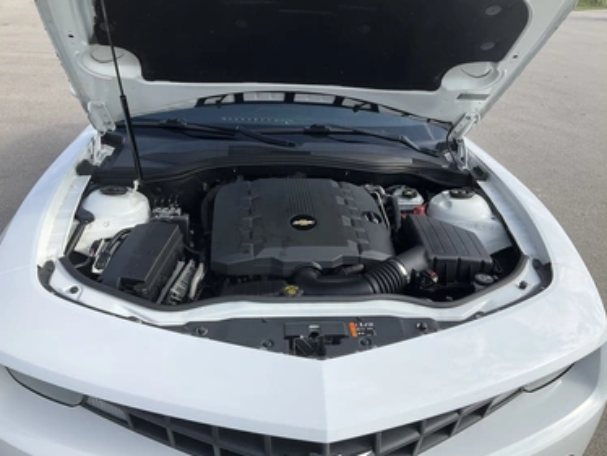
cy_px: 216
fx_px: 544
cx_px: 305
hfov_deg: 58.3
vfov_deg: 45.5
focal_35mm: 31
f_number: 1.8
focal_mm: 3
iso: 25
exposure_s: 1/1490
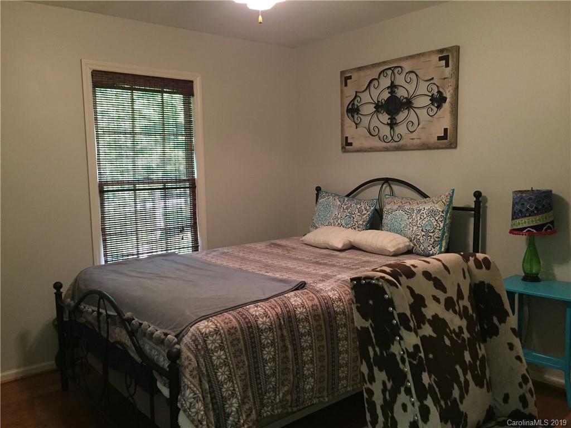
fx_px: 478
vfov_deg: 48.2
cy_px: 214
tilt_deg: -6.6
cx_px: 286
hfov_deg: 61.7
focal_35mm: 29
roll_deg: -0.1
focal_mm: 4.15
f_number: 2.2
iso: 250
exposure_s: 1/24
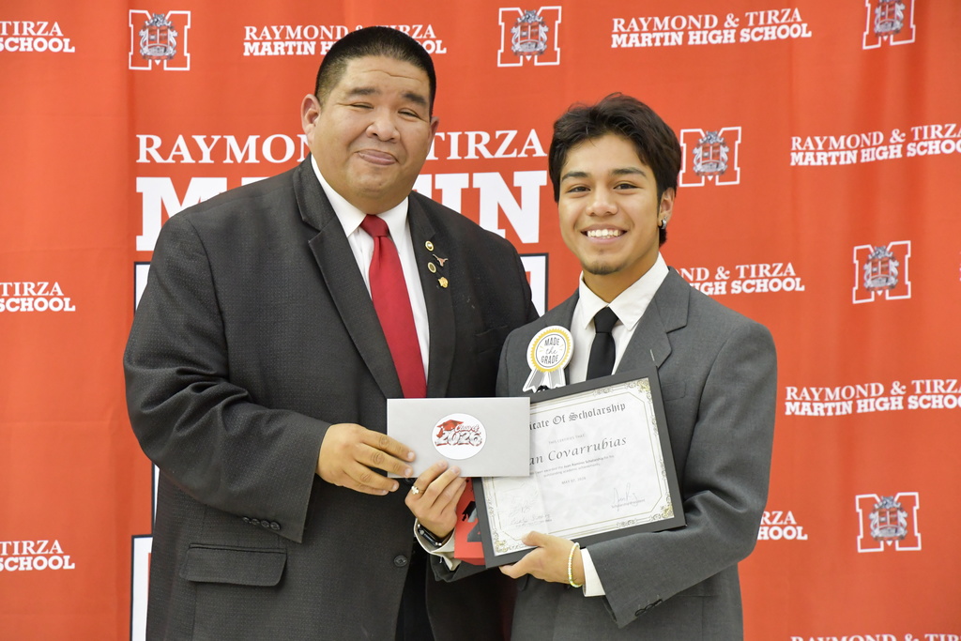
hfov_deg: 16.1
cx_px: 480
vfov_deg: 10.8
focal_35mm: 127
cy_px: 320
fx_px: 3390
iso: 5000
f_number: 6.3
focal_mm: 85
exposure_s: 1/160
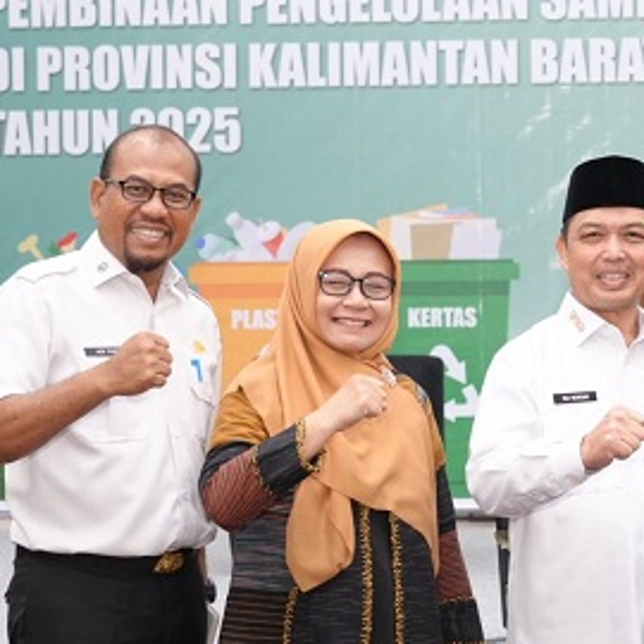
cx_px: 544
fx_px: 2084
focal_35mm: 99
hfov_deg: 17.4
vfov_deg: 17.6
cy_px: 318
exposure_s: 1/160
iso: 2000
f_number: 4
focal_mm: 45
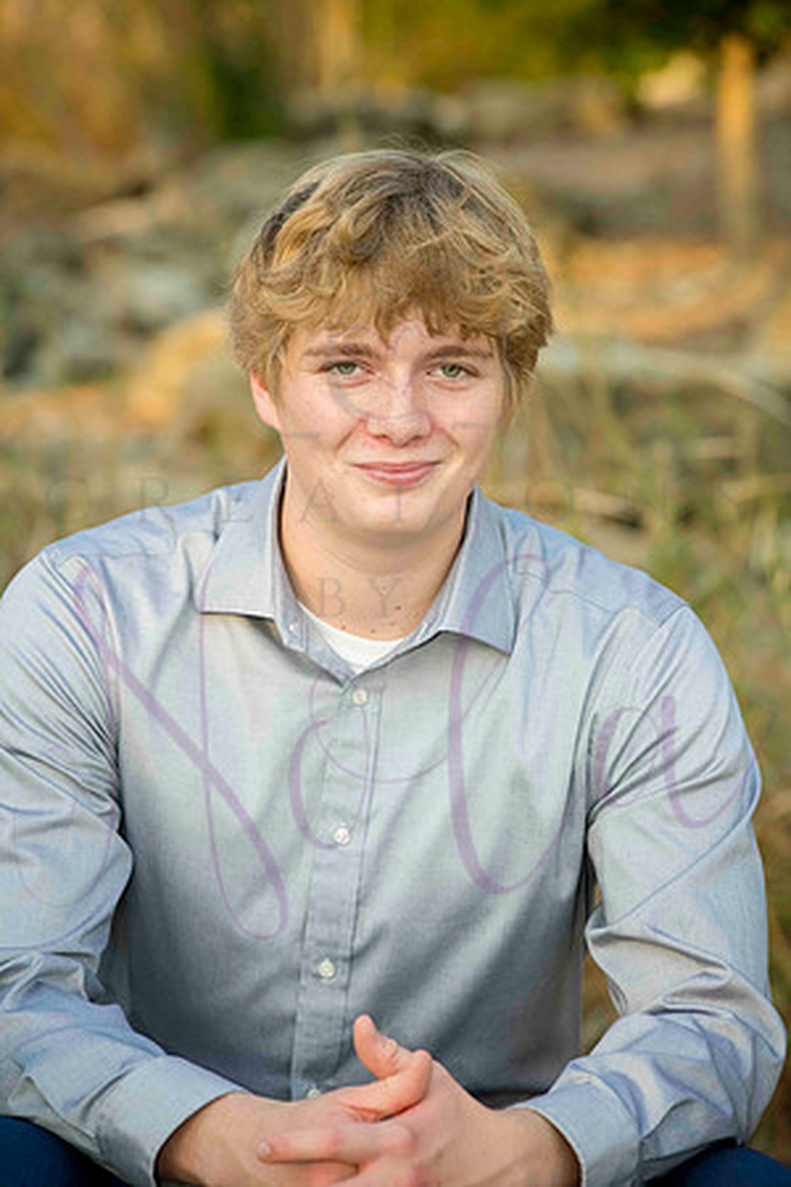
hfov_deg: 10.2
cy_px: 594
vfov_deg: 15.2
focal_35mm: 135
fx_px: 4449
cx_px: 396
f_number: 7.1
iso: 800
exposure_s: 1/500
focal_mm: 135
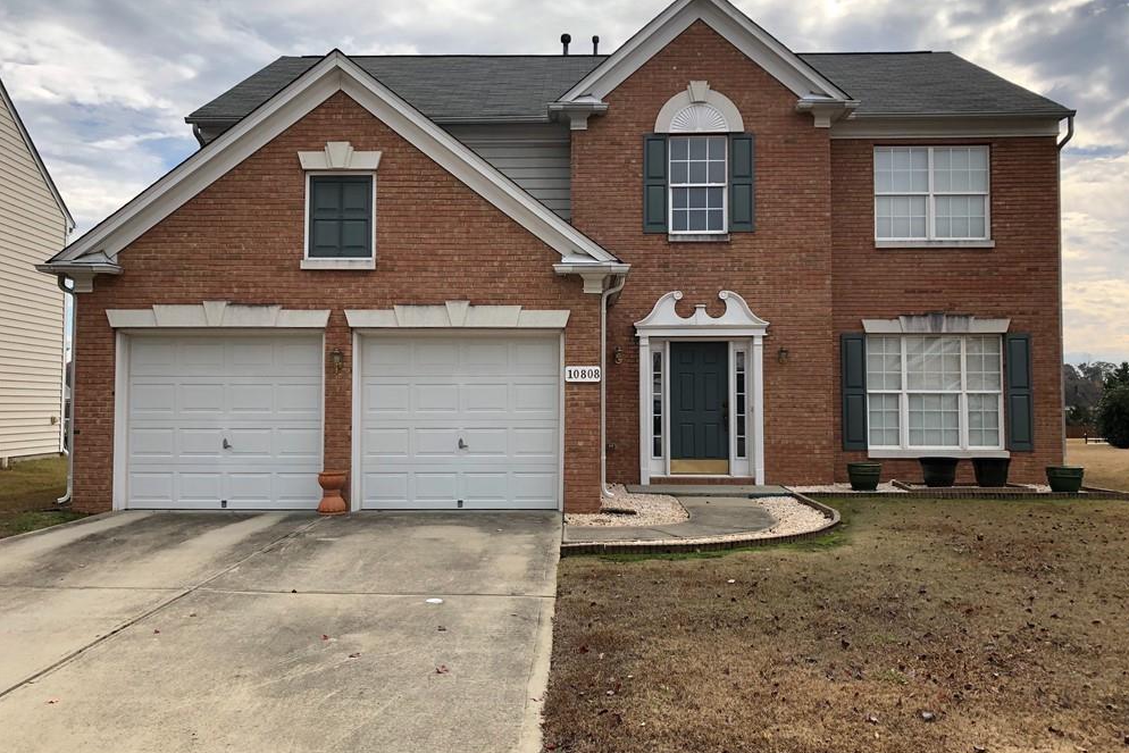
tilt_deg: +3.9
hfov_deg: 61.9
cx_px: 561
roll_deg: +0.7
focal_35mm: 30
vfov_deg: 43.6
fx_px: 941
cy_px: 362
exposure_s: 1/1350
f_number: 1.8
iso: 20
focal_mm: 3.99
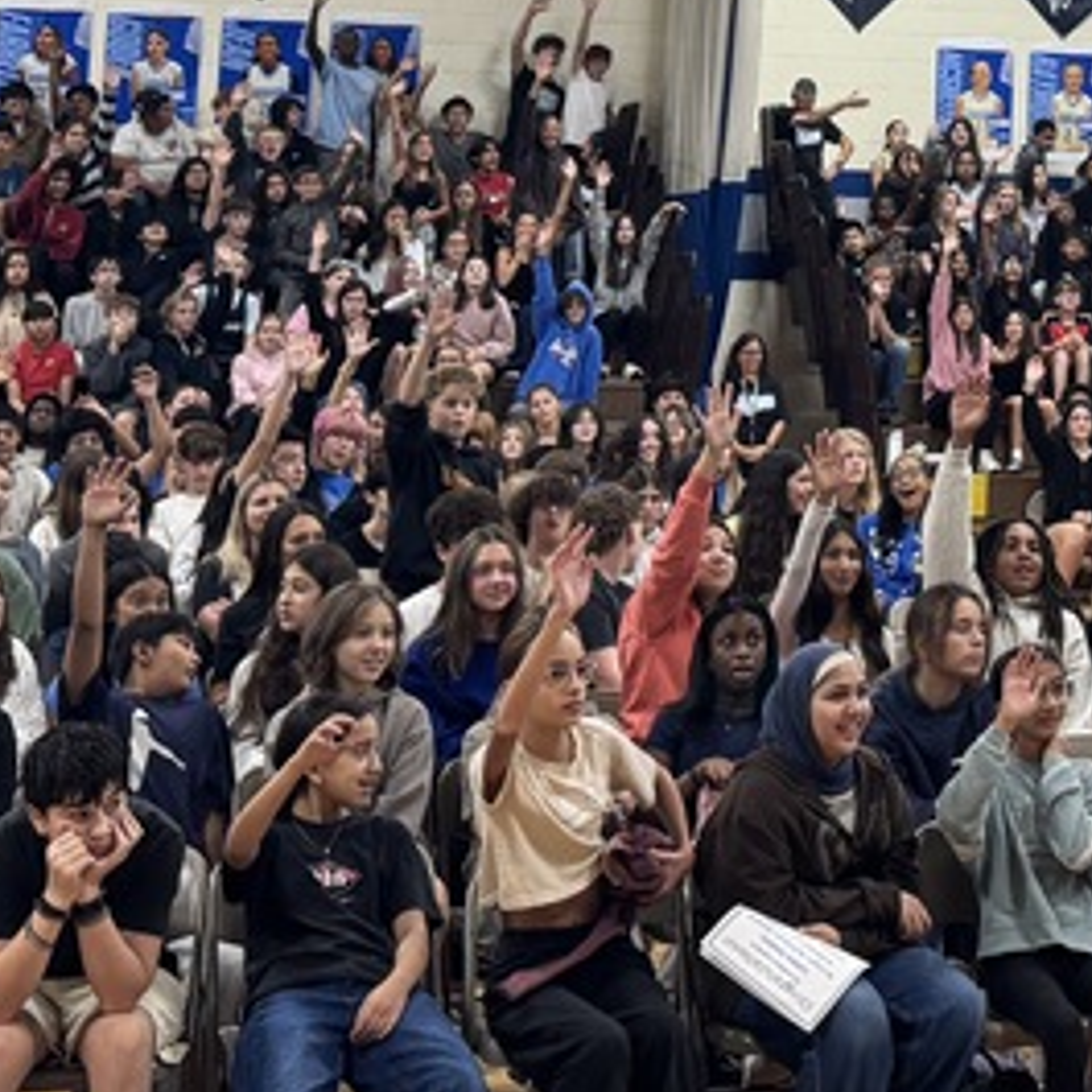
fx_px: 2927
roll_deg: -1.1
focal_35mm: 82
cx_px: 1220
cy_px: -194
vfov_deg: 19.9
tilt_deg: +8.0
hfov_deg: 20.1
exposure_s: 1/60
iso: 160
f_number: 1.78
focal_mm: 6.76
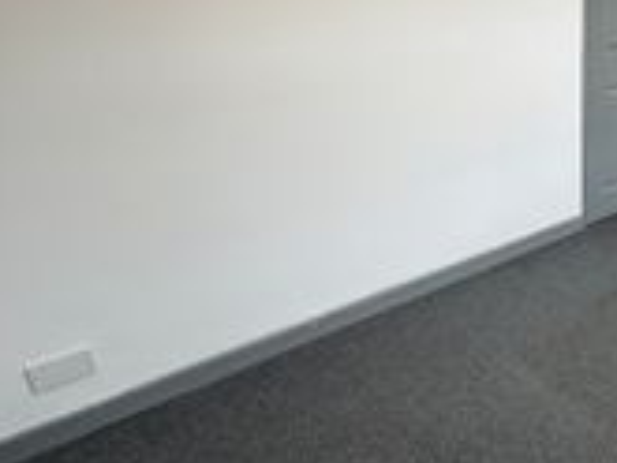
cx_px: 617
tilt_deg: -22.9
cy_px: 194
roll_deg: -1.6
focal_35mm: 34
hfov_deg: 45.5
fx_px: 606
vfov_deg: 41.7
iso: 80
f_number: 2.2
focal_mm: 2.22
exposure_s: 1/100
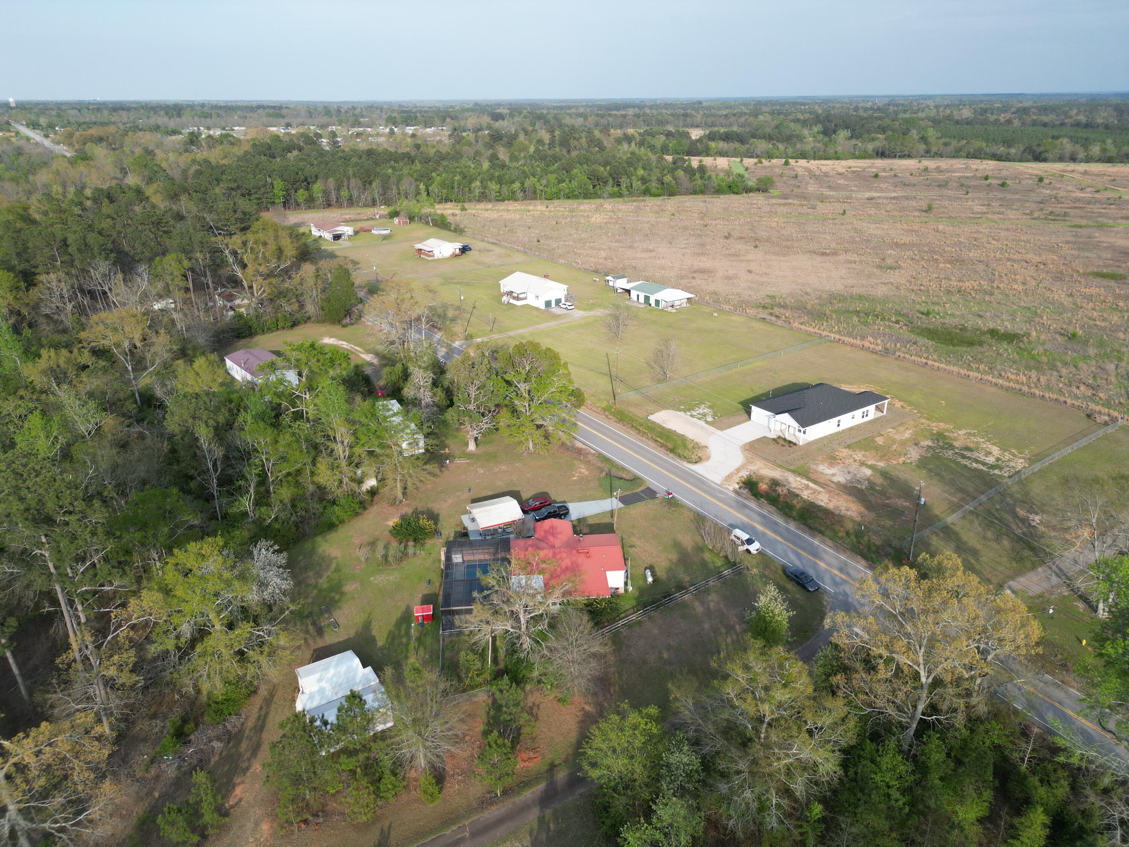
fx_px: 783
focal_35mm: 24
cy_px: 424
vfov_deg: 56.8
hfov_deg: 71.6
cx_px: 564
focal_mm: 6.72
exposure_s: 1/1500
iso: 130
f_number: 1.7
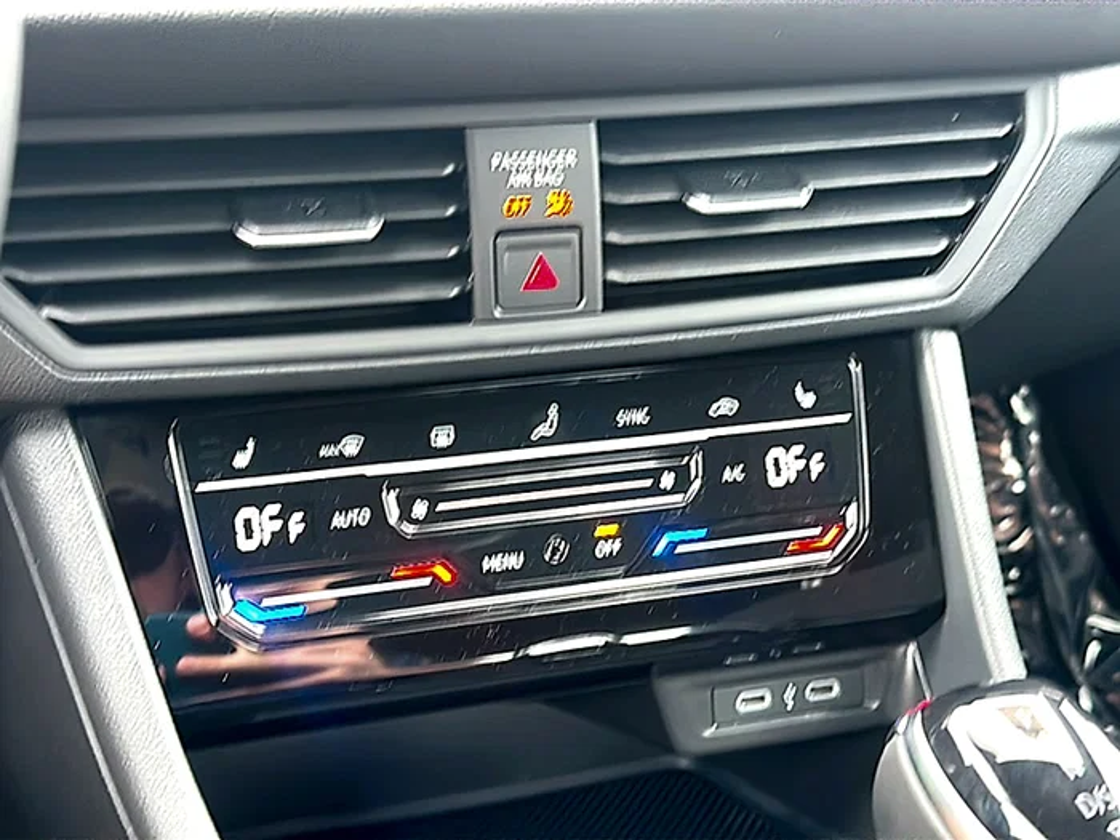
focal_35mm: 41
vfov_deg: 35.1
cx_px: 560
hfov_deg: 45.8
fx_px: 1327
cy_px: 420
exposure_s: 1/40
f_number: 1.78
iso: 160
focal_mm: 6.86
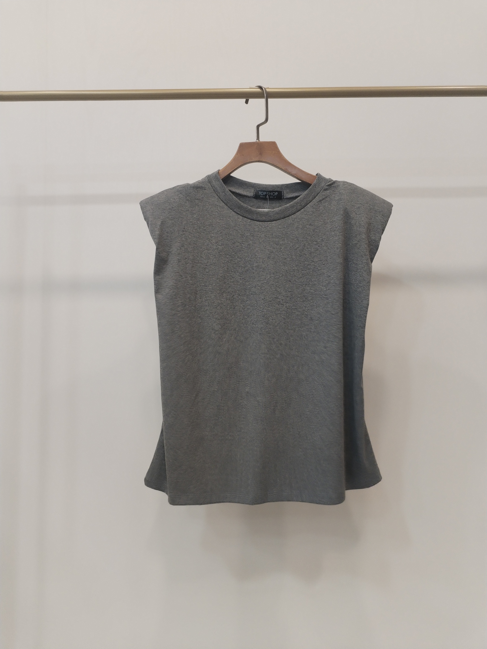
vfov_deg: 61.7
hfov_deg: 48.2
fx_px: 544
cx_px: 244
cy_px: 324
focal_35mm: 29
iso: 361
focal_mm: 4.75
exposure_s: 1/60
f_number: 1.8
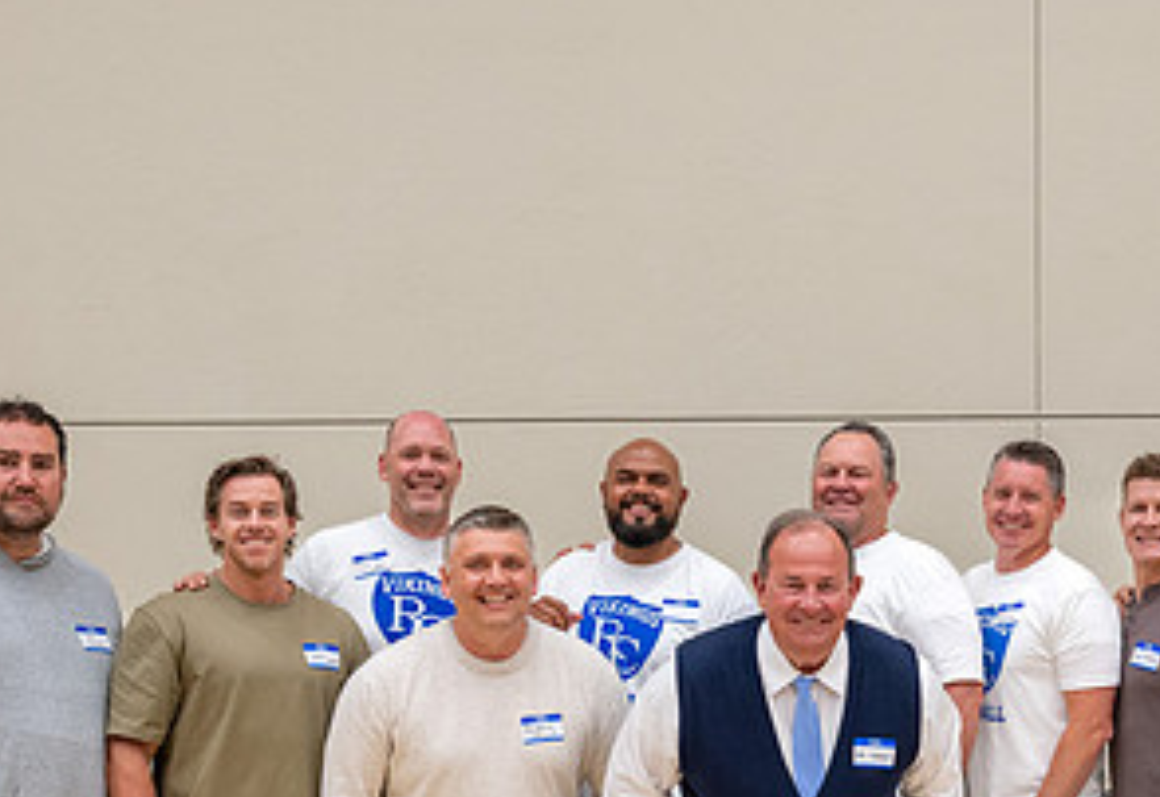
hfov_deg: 39.2
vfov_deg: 26.9
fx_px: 1594
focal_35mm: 49
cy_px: 750
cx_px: 824
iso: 2000
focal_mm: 24
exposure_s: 1/160
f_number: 5
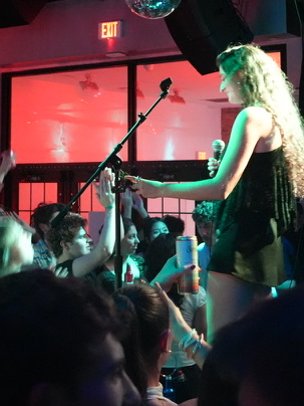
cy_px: 97
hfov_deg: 19.6
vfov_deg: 25.7
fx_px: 878
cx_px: 153
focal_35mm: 75
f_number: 4
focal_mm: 29
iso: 12800
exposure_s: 1/25
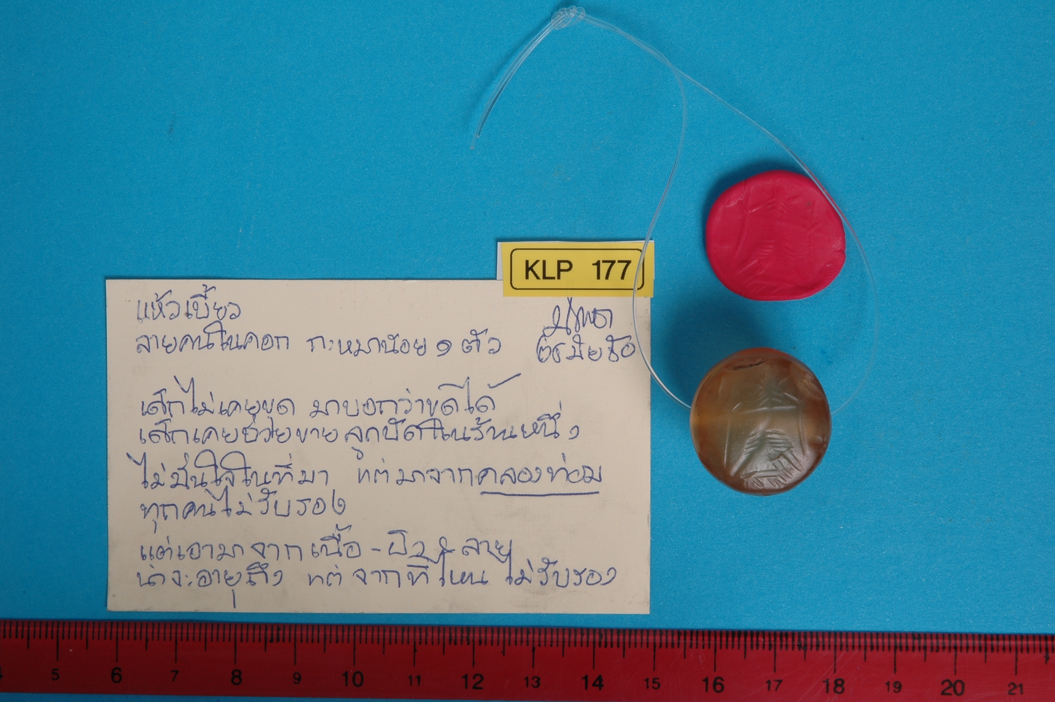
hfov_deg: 19.5
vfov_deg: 13.0
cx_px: 528
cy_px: 351
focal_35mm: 105
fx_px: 3074
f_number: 29
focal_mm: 70
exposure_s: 1/4
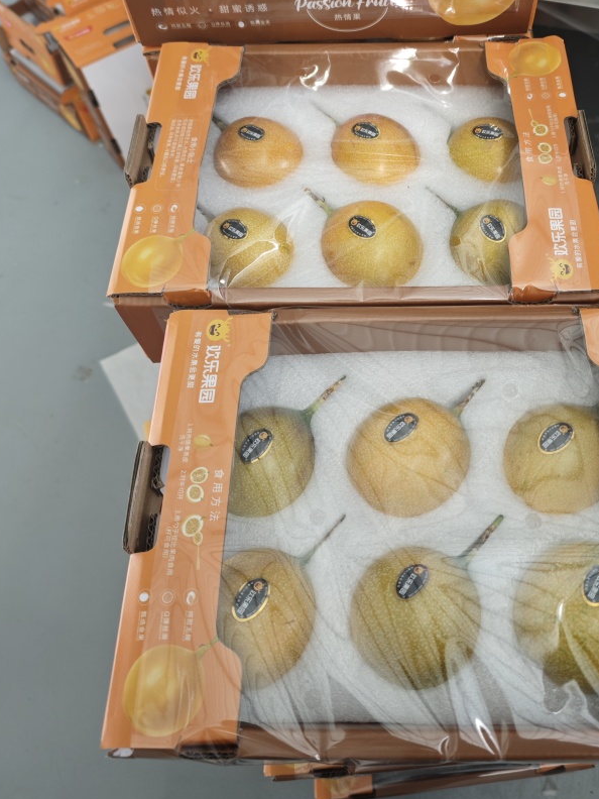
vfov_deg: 57.3
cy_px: 277
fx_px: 715
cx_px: 372
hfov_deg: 45.1
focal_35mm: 31
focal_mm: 6.55
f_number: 1.6
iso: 125
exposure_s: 1/100
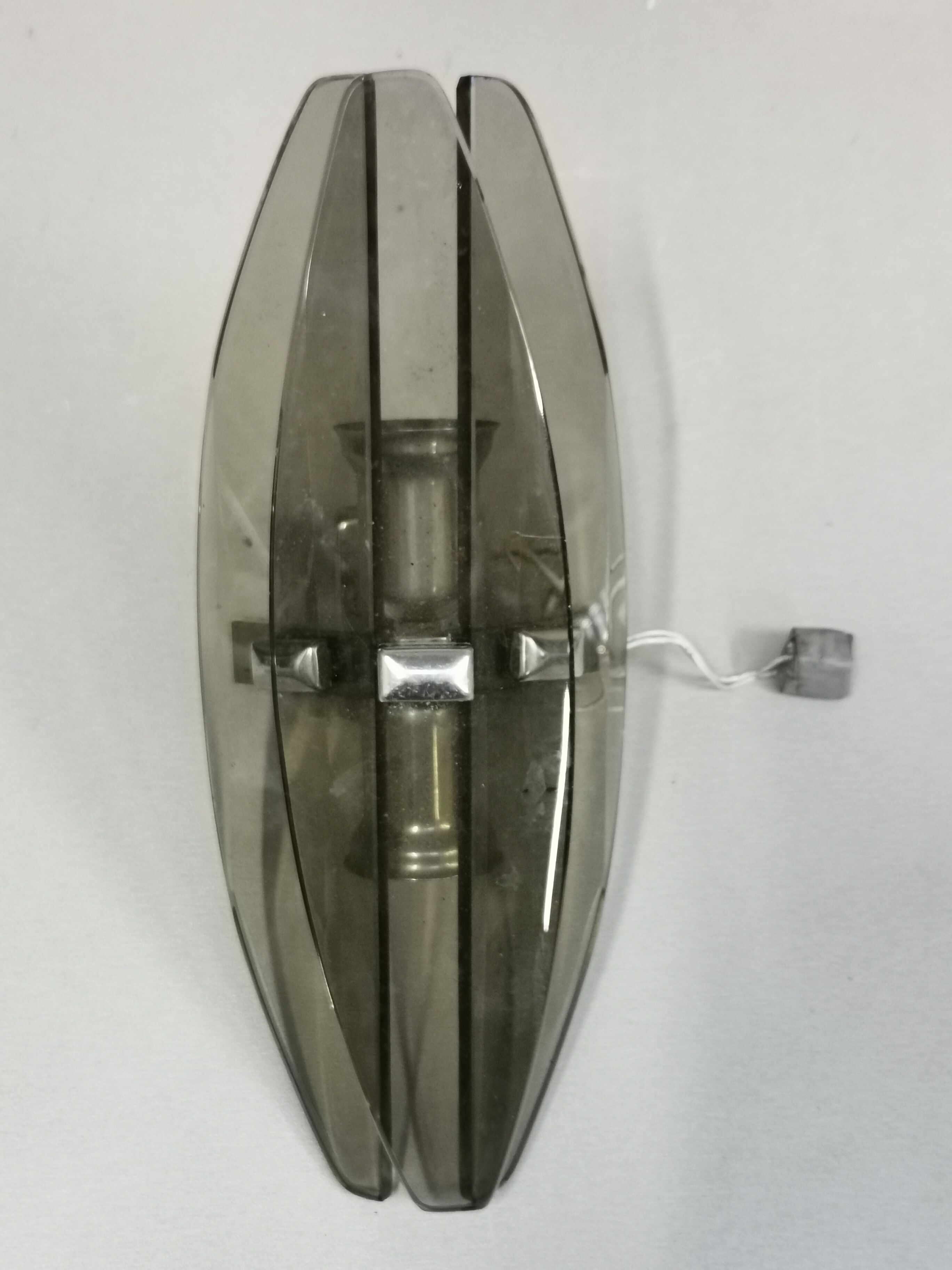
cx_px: 476
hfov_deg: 29.7
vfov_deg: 38.9
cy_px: 635
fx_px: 1797
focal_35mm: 49
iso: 400
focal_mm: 5.58
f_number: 1.8
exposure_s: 1/50
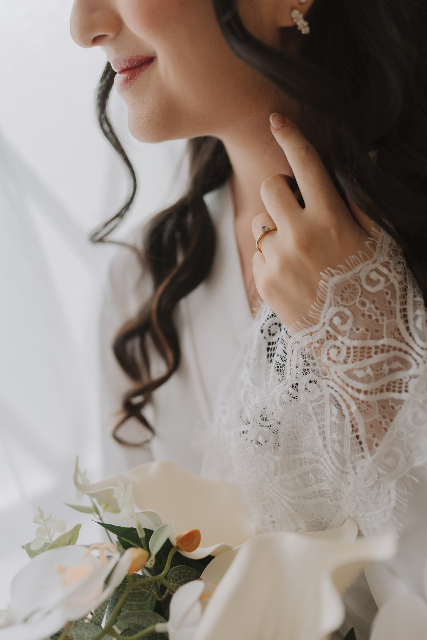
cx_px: 214
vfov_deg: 54.4
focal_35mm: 35
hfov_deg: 37.9
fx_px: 623
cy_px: 320
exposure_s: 1/1000
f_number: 2
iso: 640
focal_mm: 35
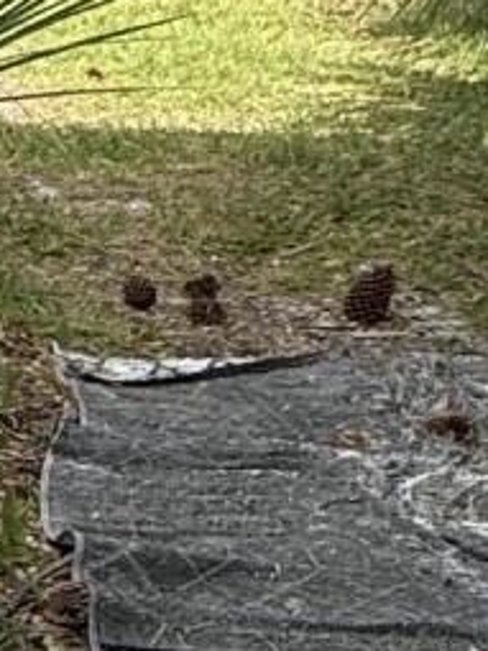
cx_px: -1086
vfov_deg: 17.9
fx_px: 2069
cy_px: 317
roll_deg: +0.6
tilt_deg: -19.0
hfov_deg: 9.6
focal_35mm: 110
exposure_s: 1/1285
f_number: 2.2
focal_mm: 2.22
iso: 50
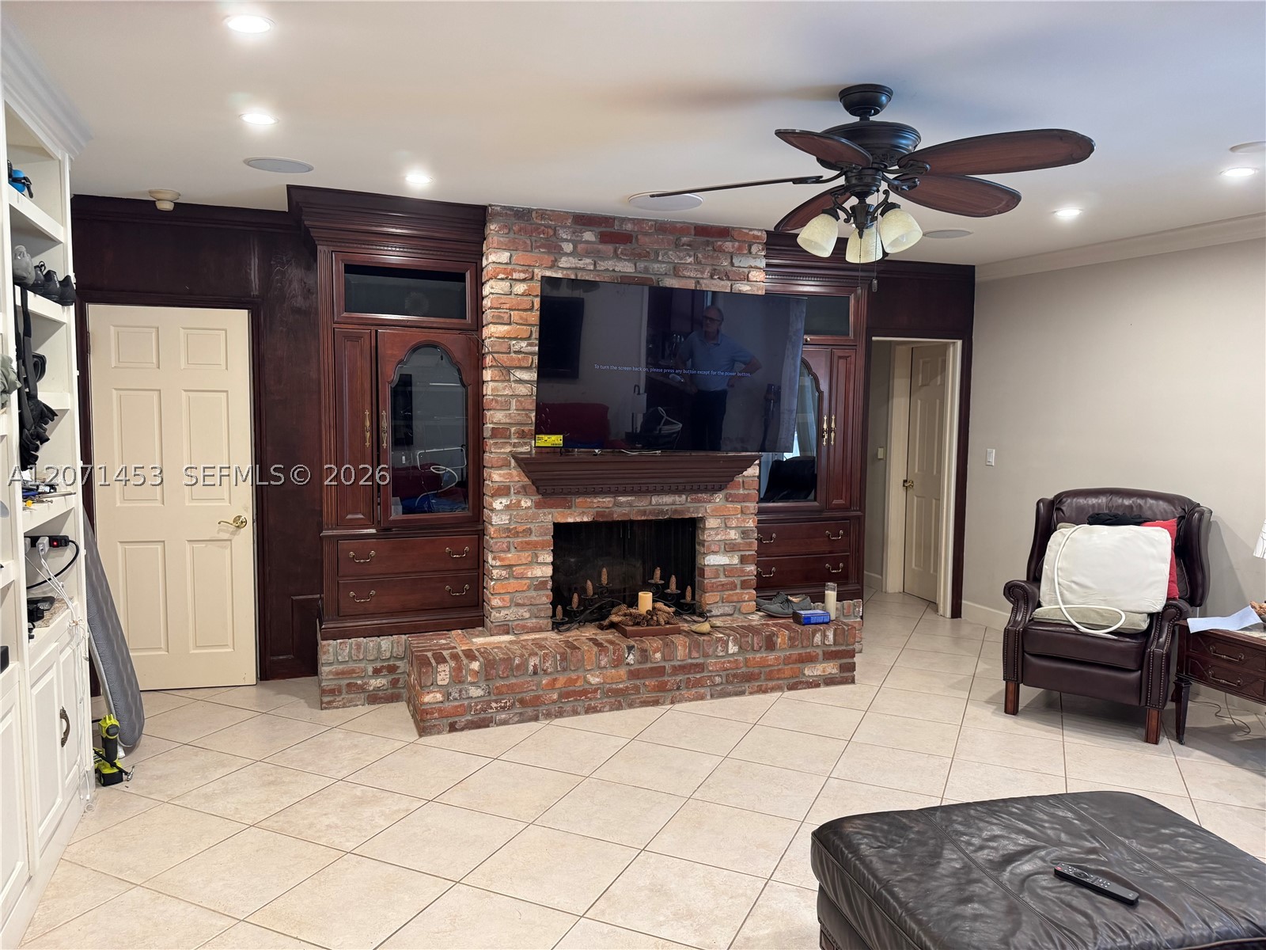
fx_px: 878
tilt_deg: -5.1
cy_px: 475
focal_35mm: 24
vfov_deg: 56.8
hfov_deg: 71.6
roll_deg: -0.5
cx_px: 633
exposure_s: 1/60
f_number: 1.78
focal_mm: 6.76
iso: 200
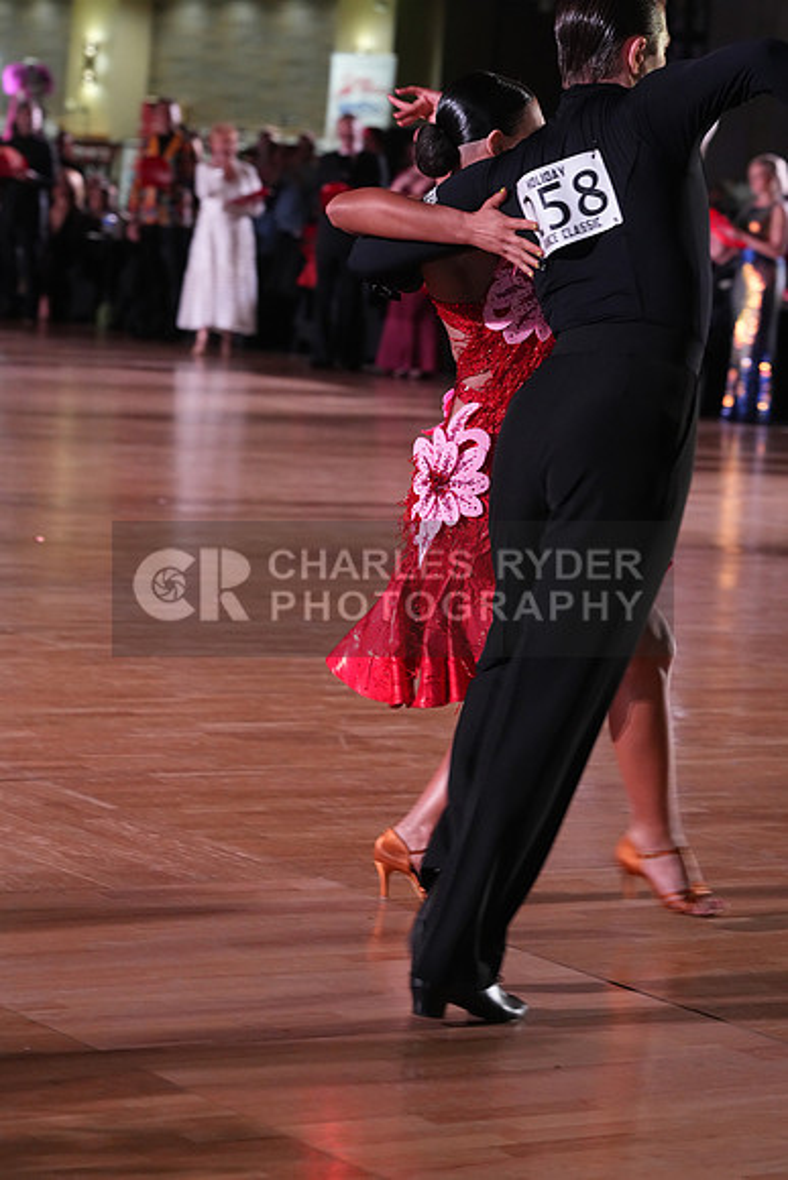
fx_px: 3675
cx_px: 394
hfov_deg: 12.2
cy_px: 590
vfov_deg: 18.3
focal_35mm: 112
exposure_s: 1/200
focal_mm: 112
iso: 4000
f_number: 5.6
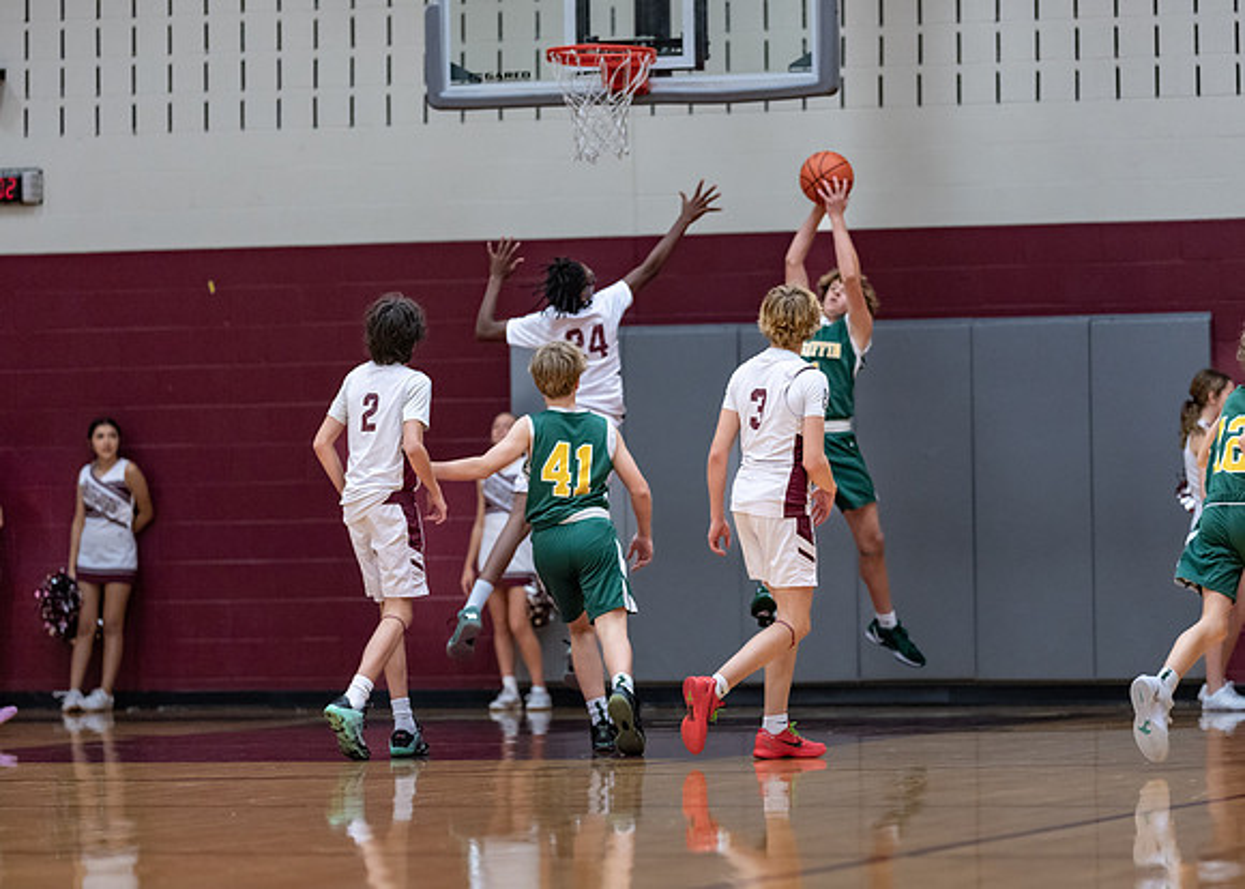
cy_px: 481
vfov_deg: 8.1
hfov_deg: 11.3
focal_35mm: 178
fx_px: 6309
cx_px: 736
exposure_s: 1/1000
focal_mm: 135
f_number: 1.8
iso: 1250
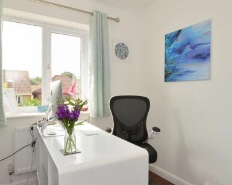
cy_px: 96
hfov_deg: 70.3
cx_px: 120
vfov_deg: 58.8
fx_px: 165
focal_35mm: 24
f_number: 11
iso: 400
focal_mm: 10
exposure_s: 1/20
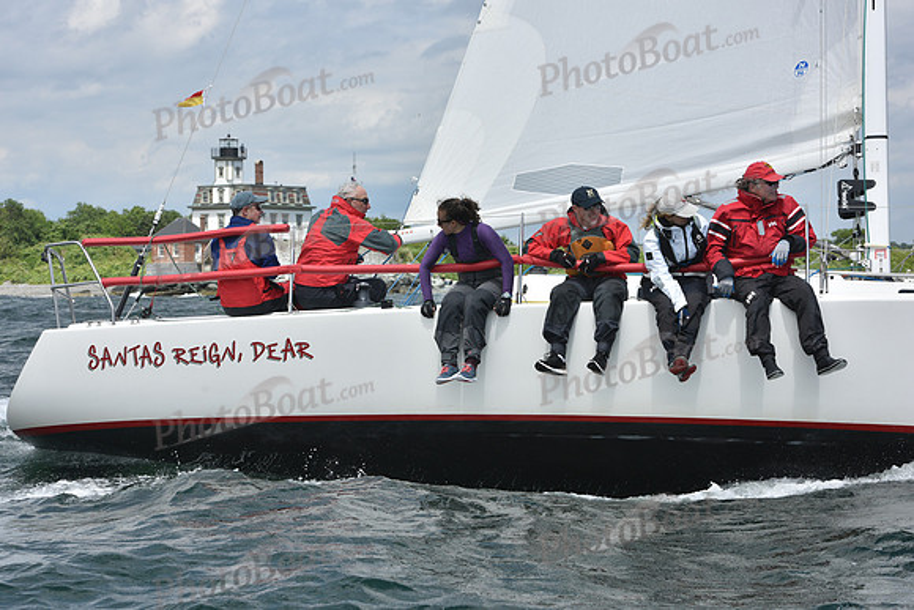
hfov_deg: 22.6
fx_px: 2285
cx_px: 457
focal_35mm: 90
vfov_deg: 15.2
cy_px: 305
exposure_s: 1/1000
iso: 250
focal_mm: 90
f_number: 8
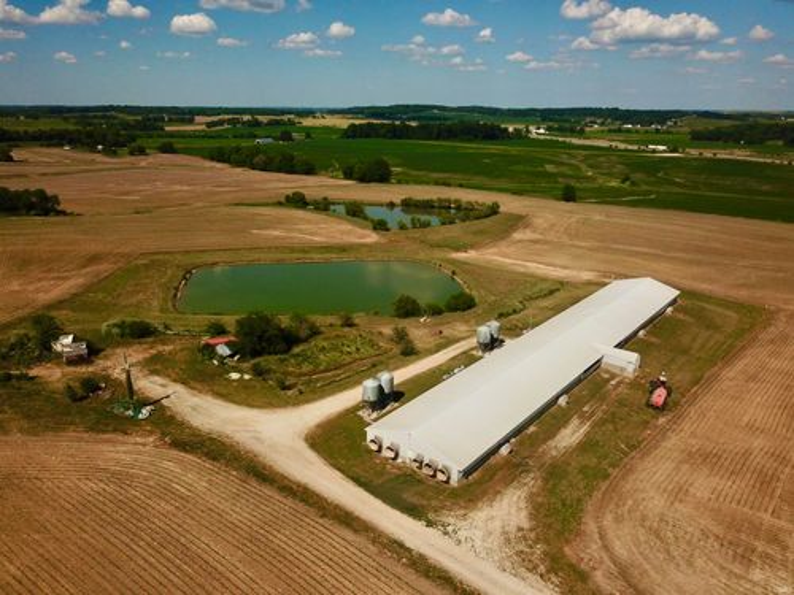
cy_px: 298
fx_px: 596
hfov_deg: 67.3
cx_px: 397
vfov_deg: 53.1
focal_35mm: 26
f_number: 2.2
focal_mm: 4.73
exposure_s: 1/320
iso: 100
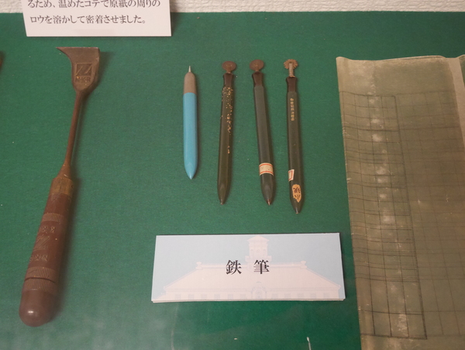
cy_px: 175
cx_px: 232
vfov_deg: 34.4
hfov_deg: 44.8
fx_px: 565
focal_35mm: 42
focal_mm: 21
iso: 3200
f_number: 4.7
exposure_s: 1/30
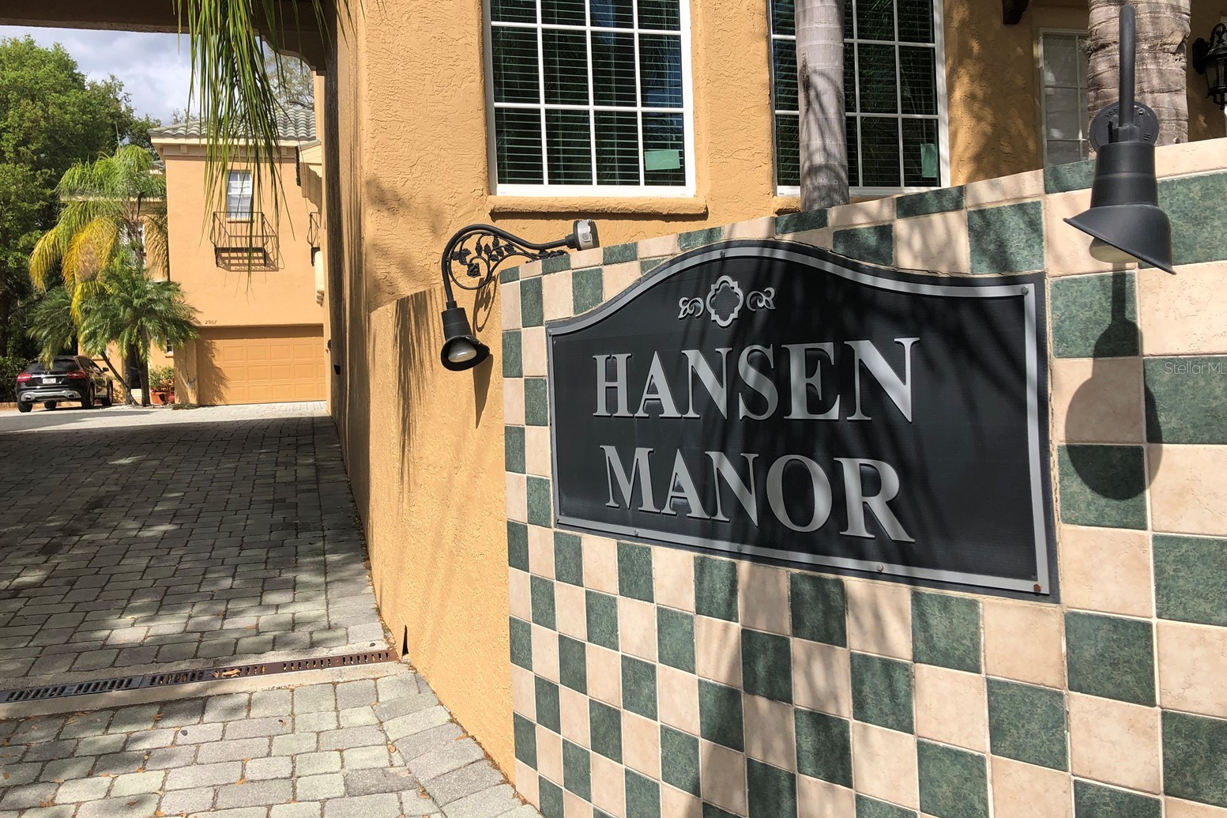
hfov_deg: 61.9
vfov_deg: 43.5
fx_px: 1022
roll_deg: +2.1
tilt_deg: +3.1
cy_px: 368
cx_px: 607
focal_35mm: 30
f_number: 1.8
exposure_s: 1/2315
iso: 20
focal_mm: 3.99
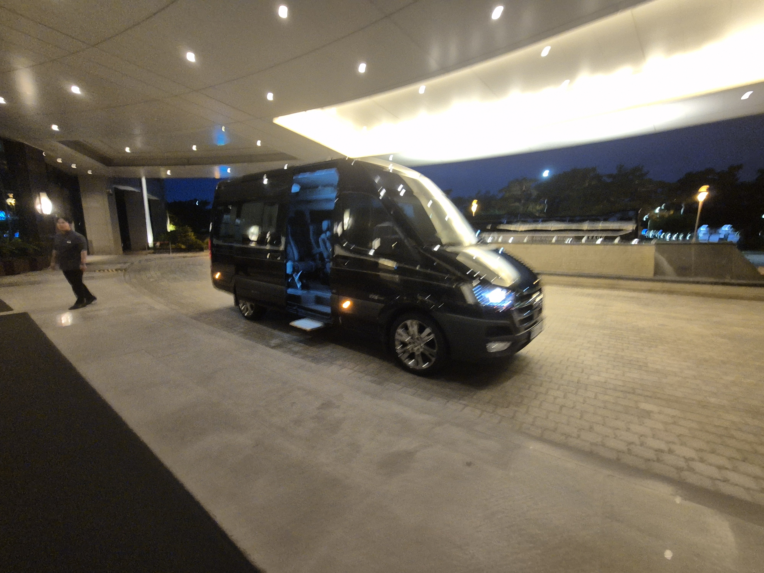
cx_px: 382
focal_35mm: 13
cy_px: 286
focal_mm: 2.2
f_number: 2.2
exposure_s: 1/51
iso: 1000
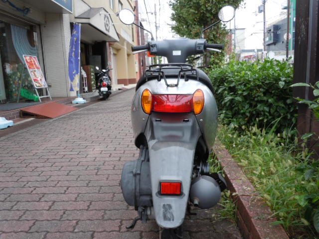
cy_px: 120
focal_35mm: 28
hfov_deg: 63.4
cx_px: 160
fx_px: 258
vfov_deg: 49.7
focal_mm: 5
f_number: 3.7
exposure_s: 1/60
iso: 160
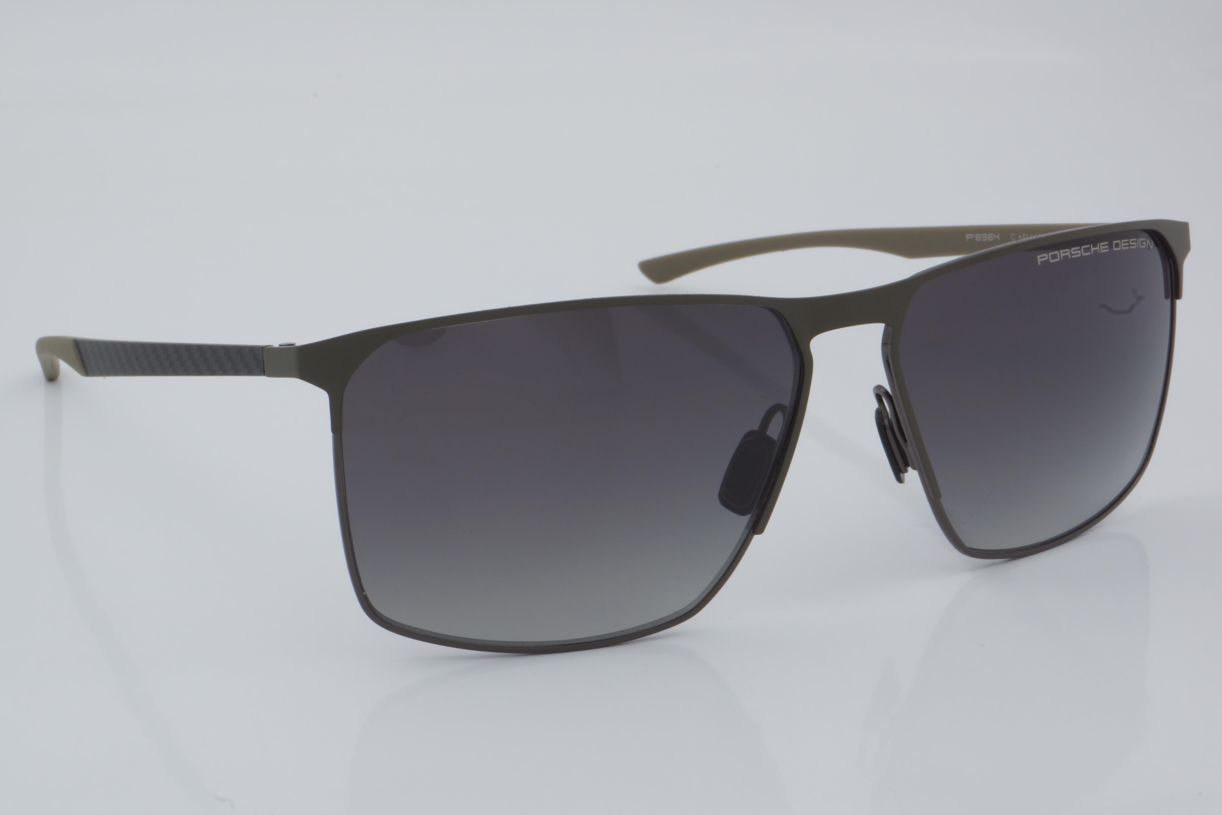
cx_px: 611
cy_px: 408
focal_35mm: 75
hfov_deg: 27.0
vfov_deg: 18.2
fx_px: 2546
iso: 100
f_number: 32
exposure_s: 1/4
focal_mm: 50
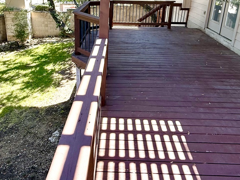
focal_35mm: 29
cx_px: 117
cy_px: 39
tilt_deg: -16.6
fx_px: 201
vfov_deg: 46.0
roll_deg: -2.6
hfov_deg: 61.7
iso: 64
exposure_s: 1/190
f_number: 2.2
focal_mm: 2.22
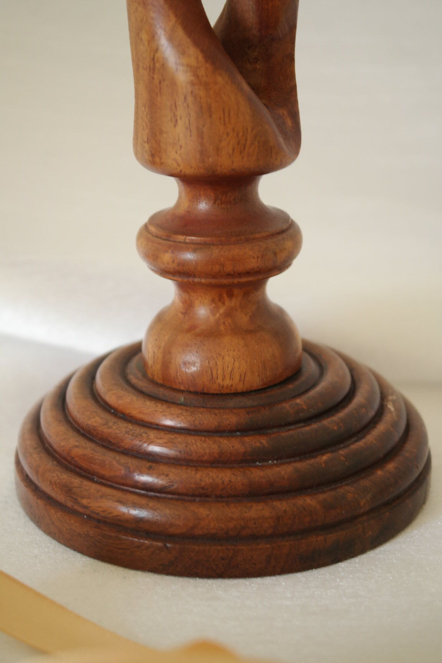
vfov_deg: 29.2
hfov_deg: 19.7
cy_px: 332
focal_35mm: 69
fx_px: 1271
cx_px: 221
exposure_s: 1/30
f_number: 9
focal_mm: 45
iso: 800
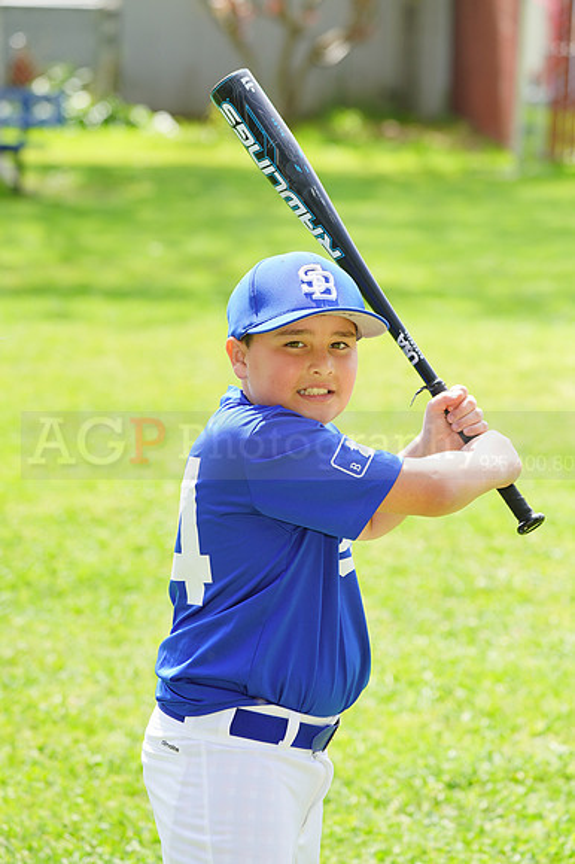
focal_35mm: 173
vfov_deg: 11.9
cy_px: 432
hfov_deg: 7.9
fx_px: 4149
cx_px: 288
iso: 200
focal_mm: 173
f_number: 6.3
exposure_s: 1/200
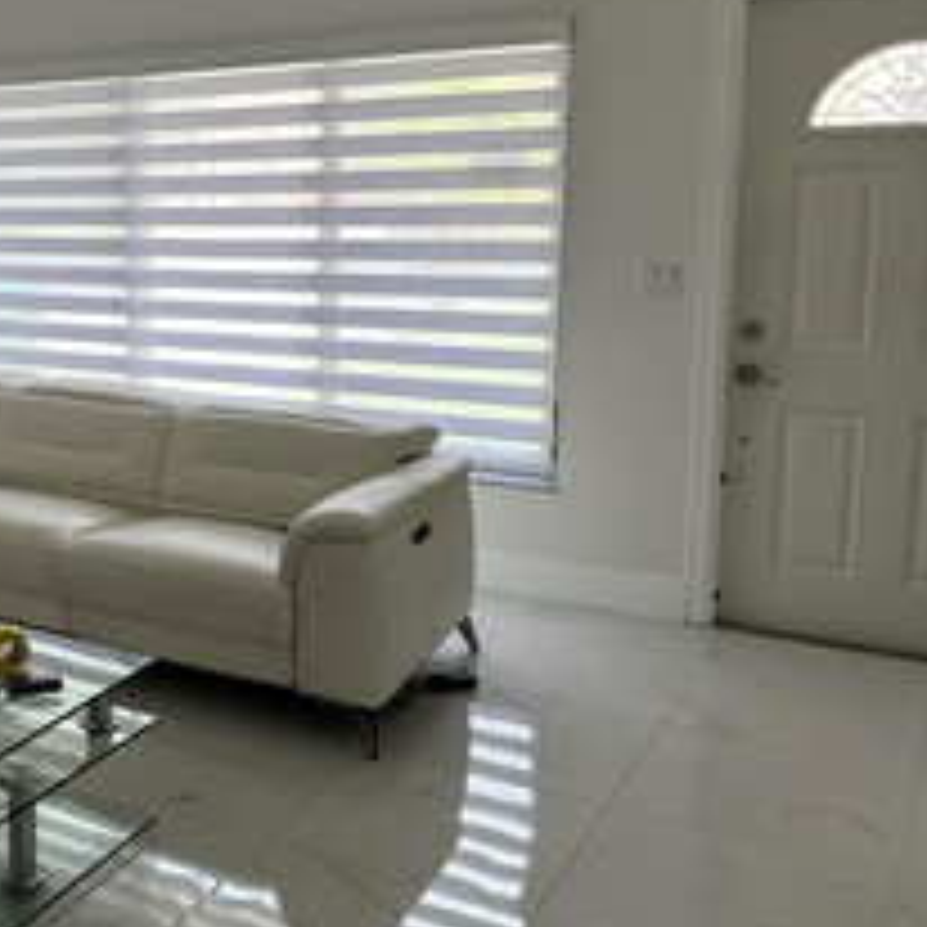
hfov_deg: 35.2
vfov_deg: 38.3
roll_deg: +1.4
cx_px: 25
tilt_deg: -10.6
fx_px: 1333
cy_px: 400
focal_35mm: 44
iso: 100
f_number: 1.78
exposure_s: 1/120
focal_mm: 6.86
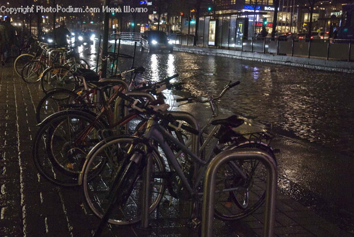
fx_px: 502
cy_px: 118
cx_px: 177
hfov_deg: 38.8
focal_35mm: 51
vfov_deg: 26.5
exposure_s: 1/50
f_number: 4.2
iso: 400
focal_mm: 34
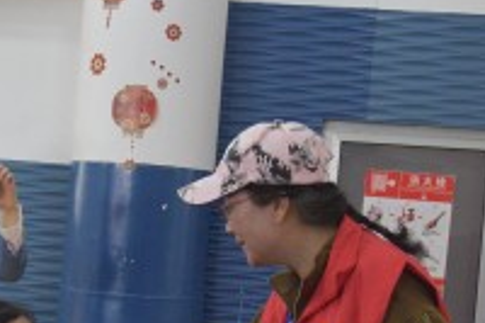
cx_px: 102
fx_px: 1252
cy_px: 294
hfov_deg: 21.7
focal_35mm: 93
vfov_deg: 14.5
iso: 6400
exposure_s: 1/200
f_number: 7.1
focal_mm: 31
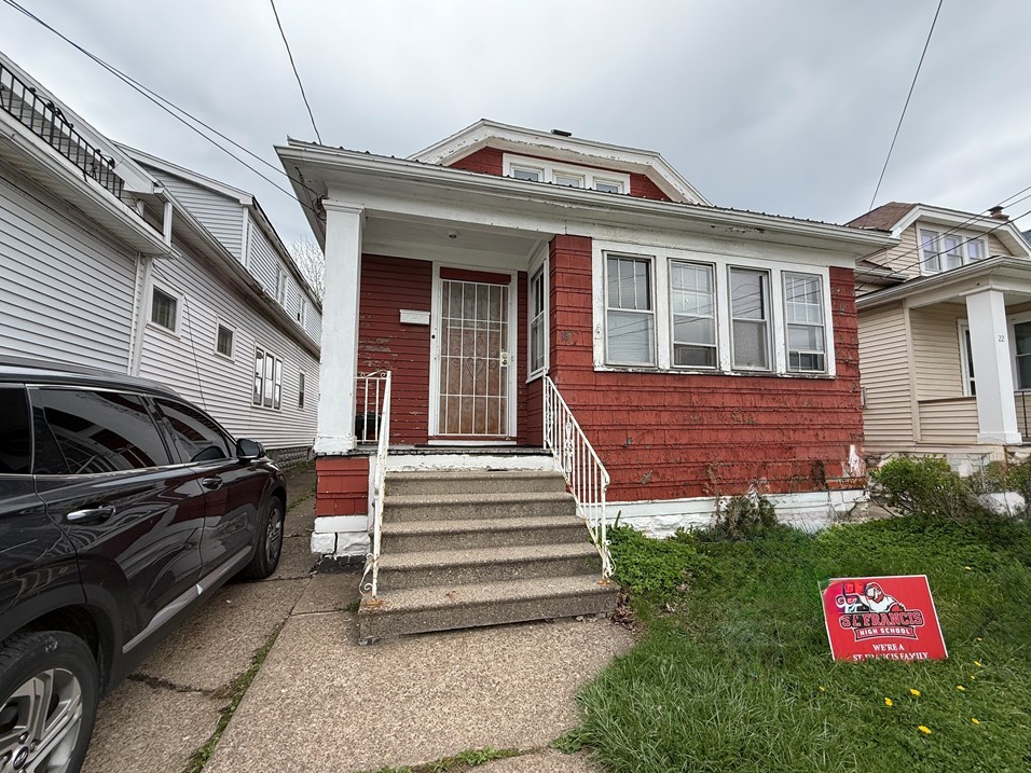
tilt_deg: +6.0
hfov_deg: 98.1
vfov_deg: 81.7
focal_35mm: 15
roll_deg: +0.3
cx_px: 534
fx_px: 447
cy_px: 396
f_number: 2.2
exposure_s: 1/442
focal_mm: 2.22
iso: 50
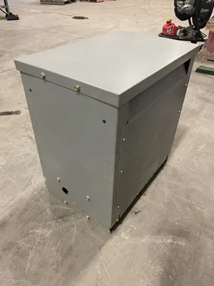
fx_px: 214
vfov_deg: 67.3
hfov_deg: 53.1
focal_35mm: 26
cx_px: 107
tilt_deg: -36.9
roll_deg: -0.7
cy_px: 143
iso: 400
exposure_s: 1/60
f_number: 1.6
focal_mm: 4.2
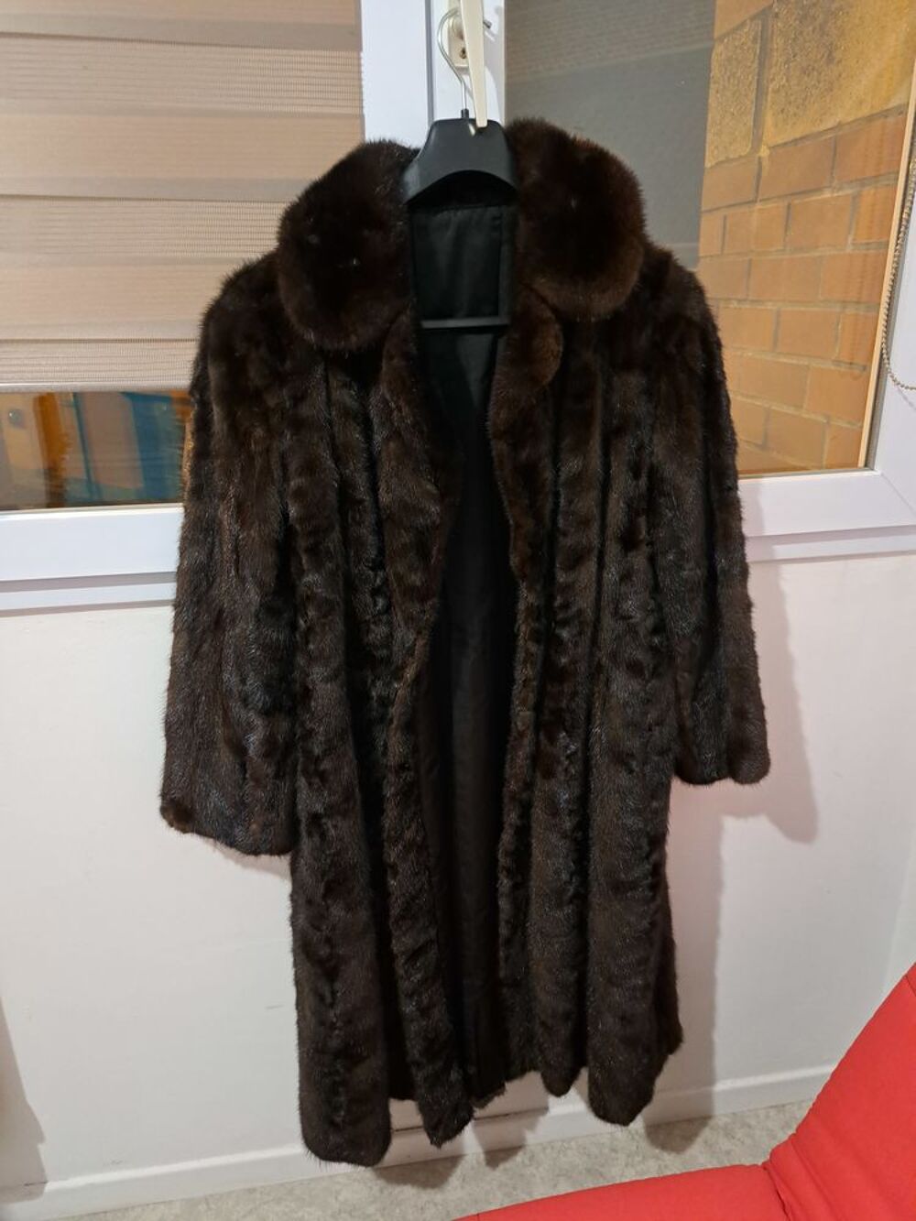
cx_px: 458
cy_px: 610
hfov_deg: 56.8
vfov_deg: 71.6
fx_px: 847
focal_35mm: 24
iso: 800
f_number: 1.8
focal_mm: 5.23
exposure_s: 1/25
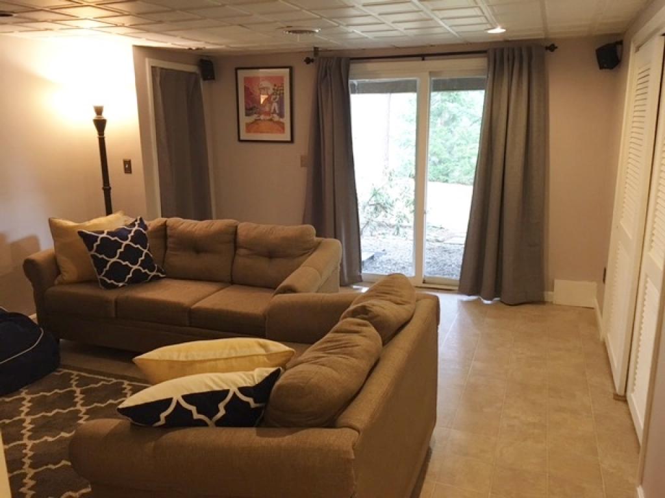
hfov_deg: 61.7
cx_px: 332
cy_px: 249
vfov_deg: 48.2
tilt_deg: -13.7
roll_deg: +0.9
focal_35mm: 29
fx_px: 557
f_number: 2.2
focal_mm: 4.15
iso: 160
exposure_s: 1/30
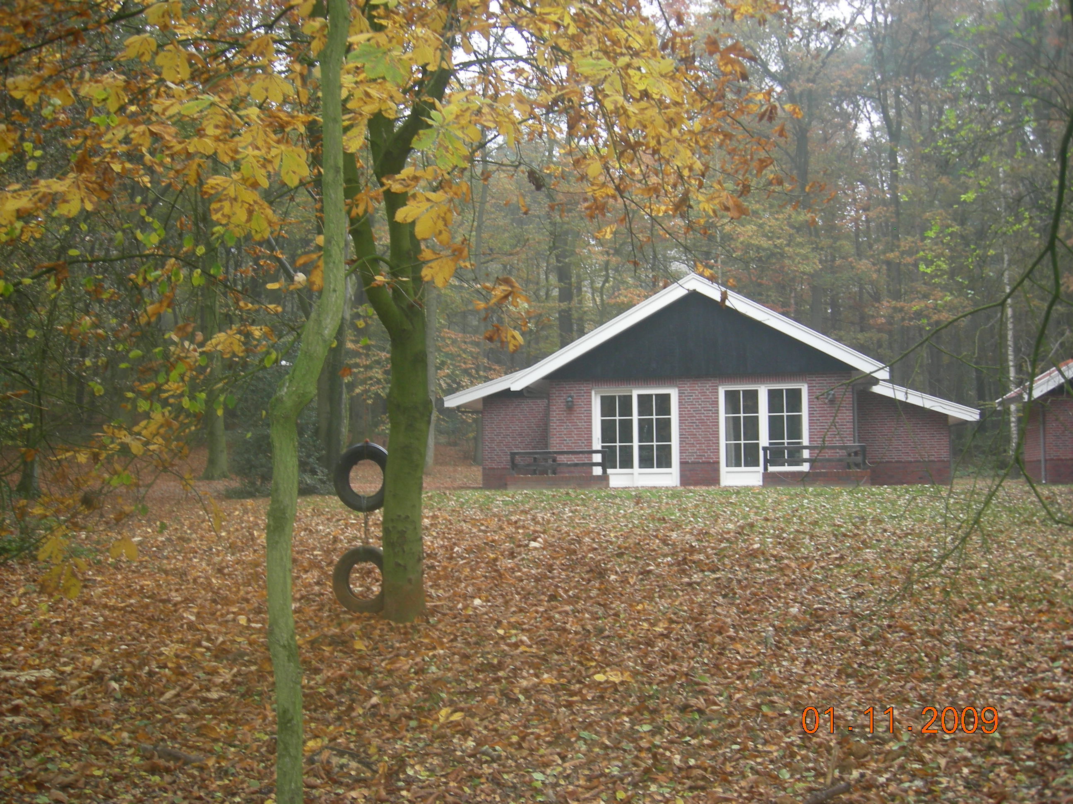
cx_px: 536
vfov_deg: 39.7
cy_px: 402
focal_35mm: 36
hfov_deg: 51.4
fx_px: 1116
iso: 101
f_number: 2.7
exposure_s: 1/30
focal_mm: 7.5
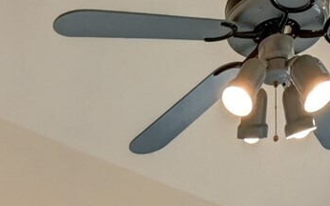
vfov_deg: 12.7
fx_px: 674
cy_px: 516
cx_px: 98
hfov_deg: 27.3
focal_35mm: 75
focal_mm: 10
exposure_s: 1/50
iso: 3200
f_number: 11
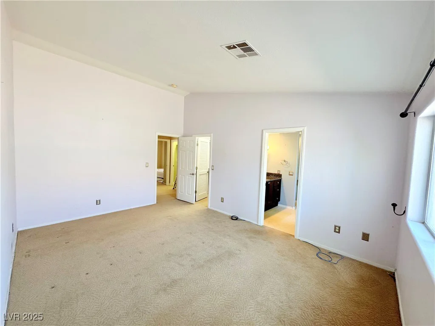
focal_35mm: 14
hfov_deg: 102.1
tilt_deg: -3.2
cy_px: 163
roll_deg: -2.1
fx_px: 176
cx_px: 218
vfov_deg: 85.7
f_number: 2.2
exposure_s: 1/120
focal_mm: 2.22
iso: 200
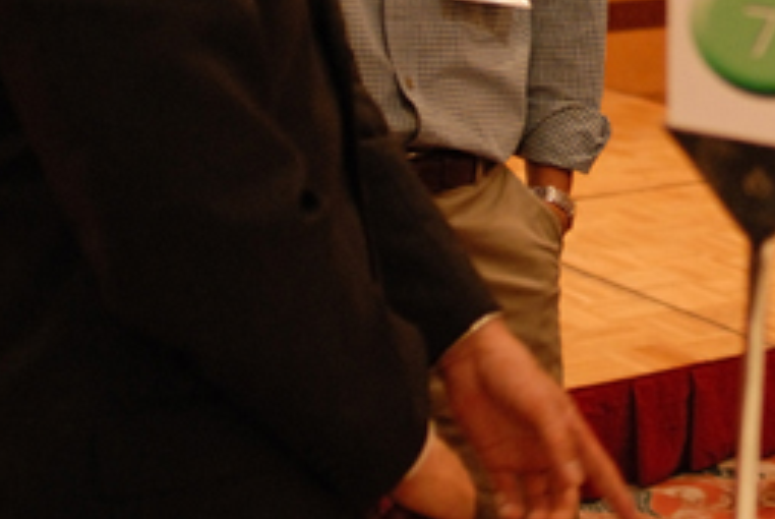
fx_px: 2285
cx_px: 784
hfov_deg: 18.7
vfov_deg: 12.6
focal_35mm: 106
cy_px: -118
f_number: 2
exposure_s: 1/160
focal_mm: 28
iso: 800
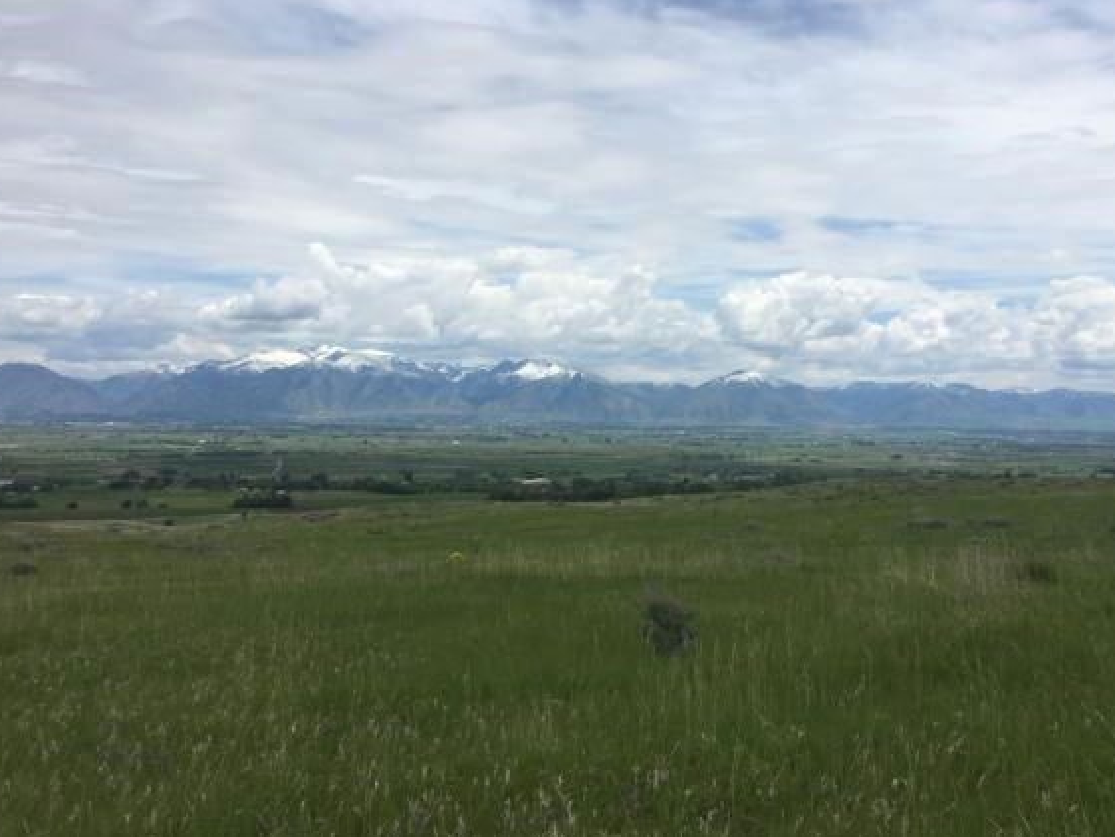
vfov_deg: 43.0
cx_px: 605
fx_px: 1063
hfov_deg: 55.3
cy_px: 405
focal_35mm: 33
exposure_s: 1/3300
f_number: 2.2
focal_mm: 4.15
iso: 32
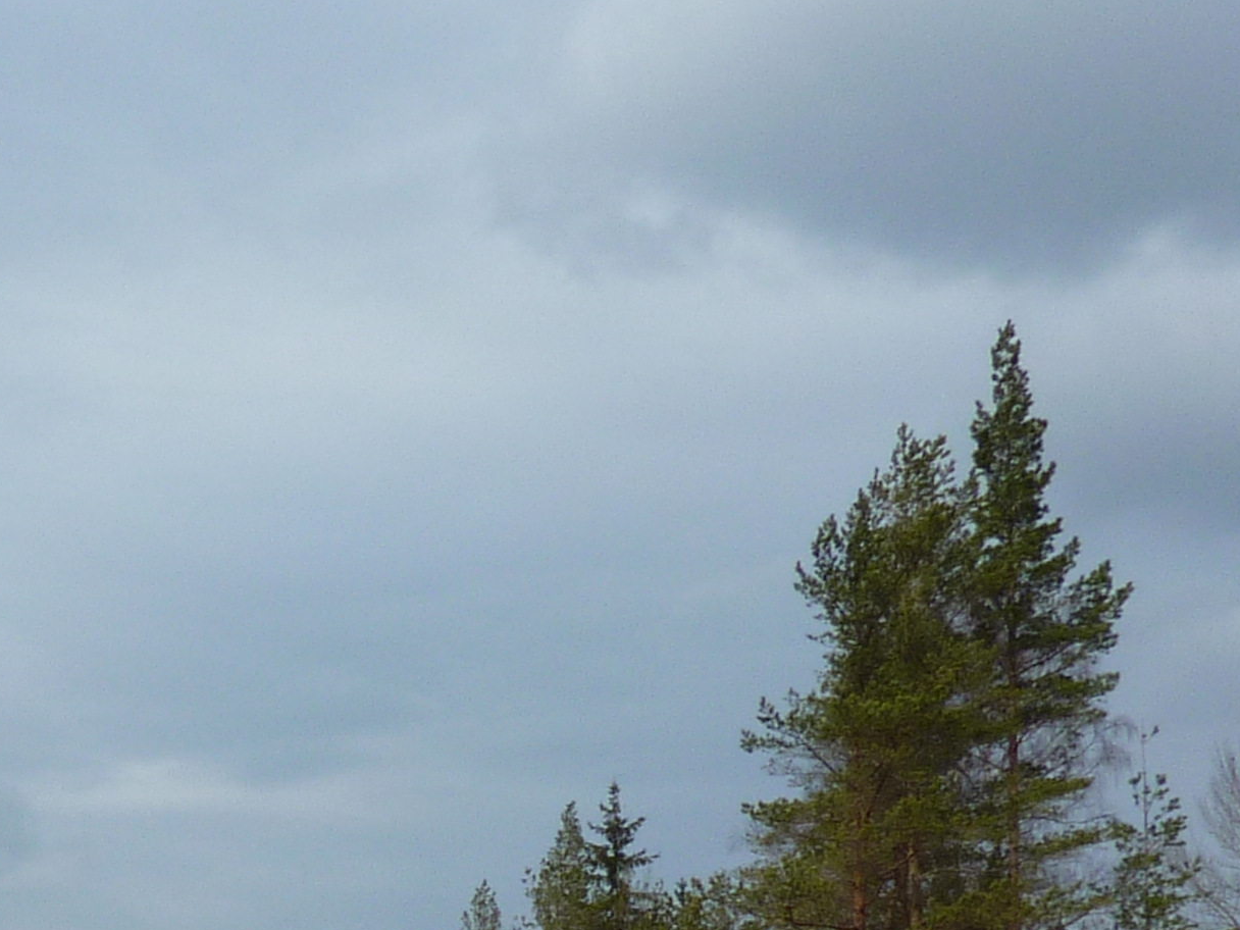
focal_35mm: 75
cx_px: -553
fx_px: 2687
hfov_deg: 22.1
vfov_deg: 18.7
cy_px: 1075
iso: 80
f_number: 5.6
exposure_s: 1/500
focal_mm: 4.1
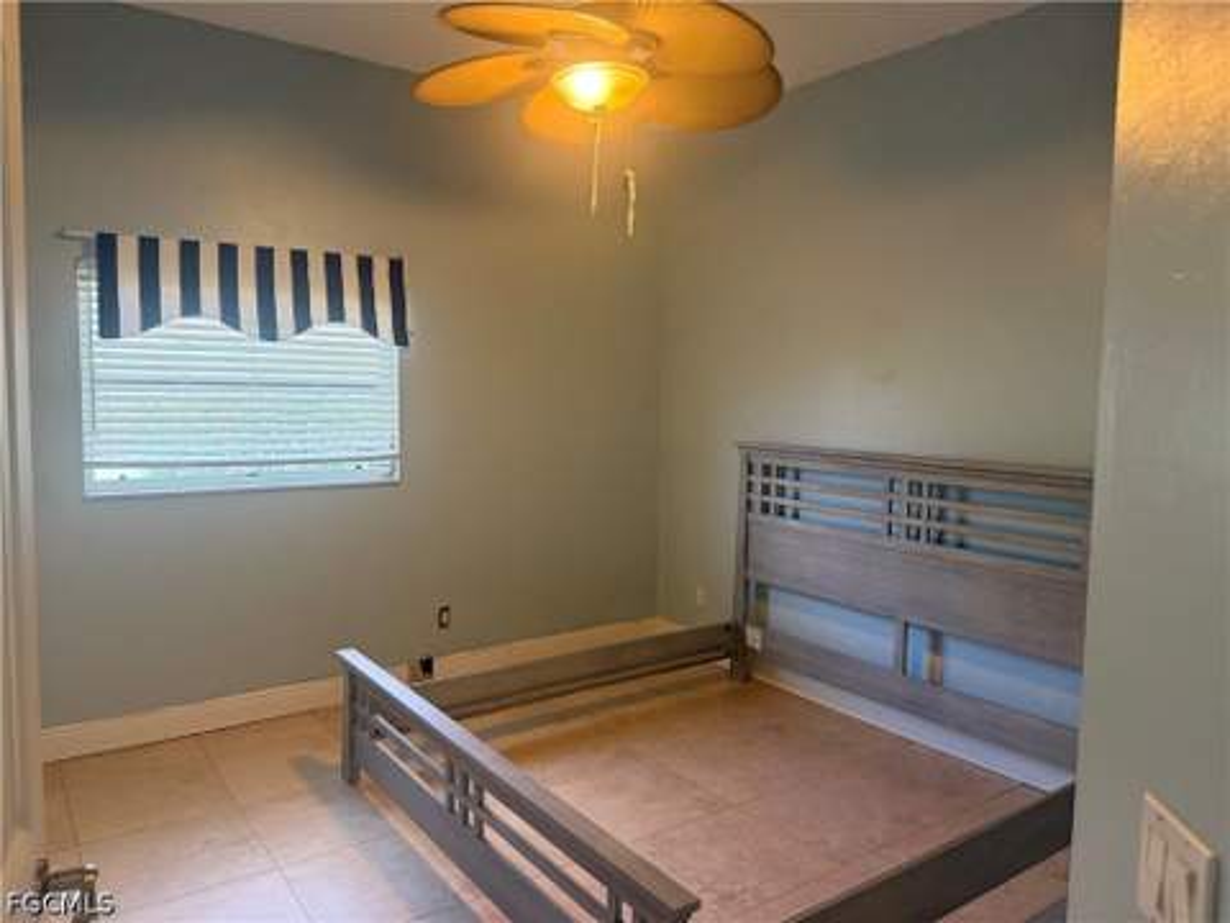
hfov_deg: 71.6
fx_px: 853
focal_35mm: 24
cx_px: 615
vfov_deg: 56.8
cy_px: 462
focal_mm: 6.76
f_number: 1.78
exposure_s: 1/60
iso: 400
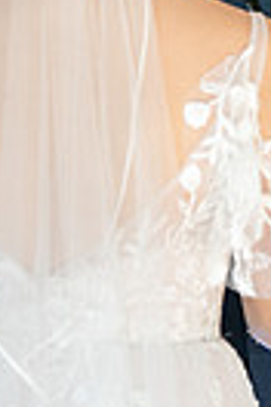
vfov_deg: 5.0
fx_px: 4584
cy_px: -139
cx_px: 268
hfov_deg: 3.4
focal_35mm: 406
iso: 2000
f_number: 4
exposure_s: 1/200
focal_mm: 119
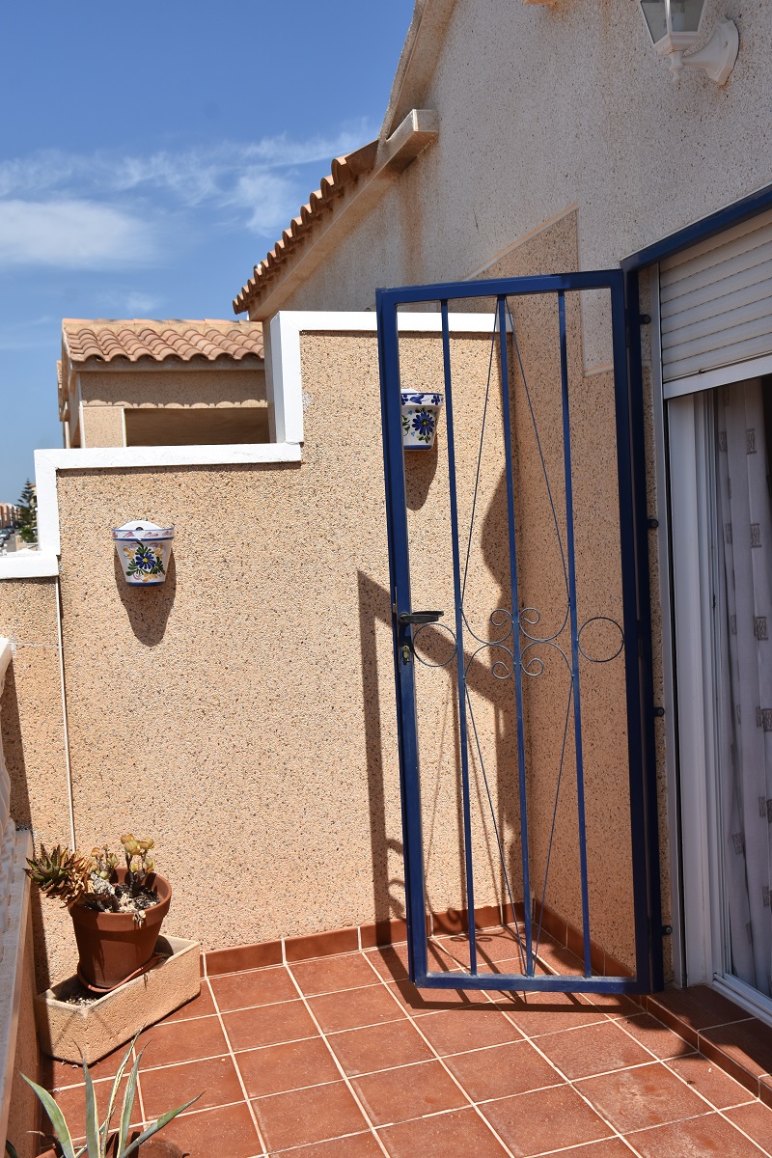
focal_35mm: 34
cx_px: 386
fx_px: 1110
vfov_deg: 55.1
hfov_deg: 38.4
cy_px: 579
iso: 125
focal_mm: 23
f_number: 8
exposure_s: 1/500
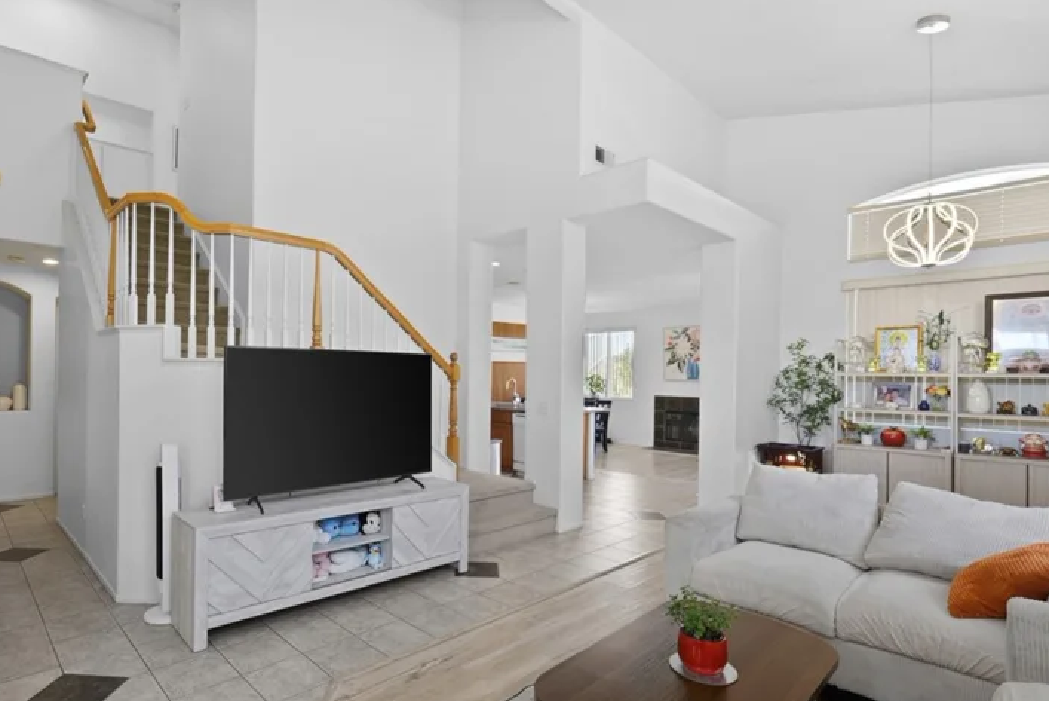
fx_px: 554
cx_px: 441
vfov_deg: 64.6
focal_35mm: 19
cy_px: 367
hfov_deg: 86.2
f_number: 4.5
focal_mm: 16
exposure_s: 1/15
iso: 400
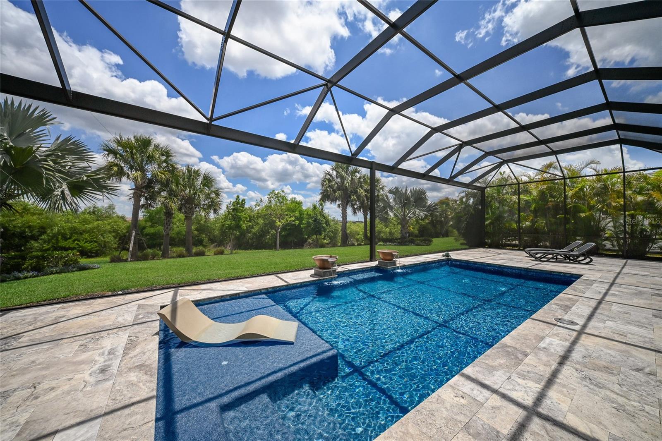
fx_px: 221
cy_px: 220
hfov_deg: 112.6
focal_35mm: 12
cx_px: 331
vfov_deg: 90.0
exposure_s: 1/1250
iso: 800
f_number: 8
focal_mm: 12
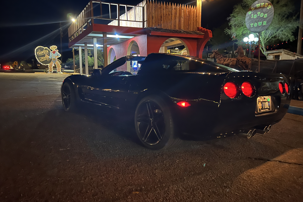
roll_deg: +2.2
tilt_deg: -7.2
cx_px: 151
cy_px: 103
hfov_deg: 65.5
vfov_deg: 46.4
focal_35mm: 28
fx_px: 236
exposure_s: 1/15
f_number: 1.5
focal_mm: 5.7
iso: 2000
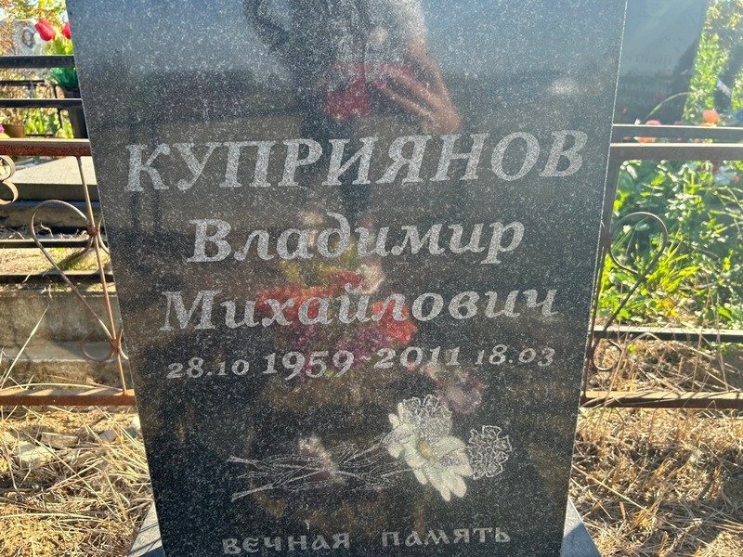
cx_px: 372
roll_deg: +2.6
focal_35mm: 26
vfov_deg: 53.1
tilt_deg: -20.6
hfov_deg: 67.3
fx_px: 558
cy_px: 278
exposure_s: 1/628
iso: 50
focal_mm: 5.7
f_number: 1.5
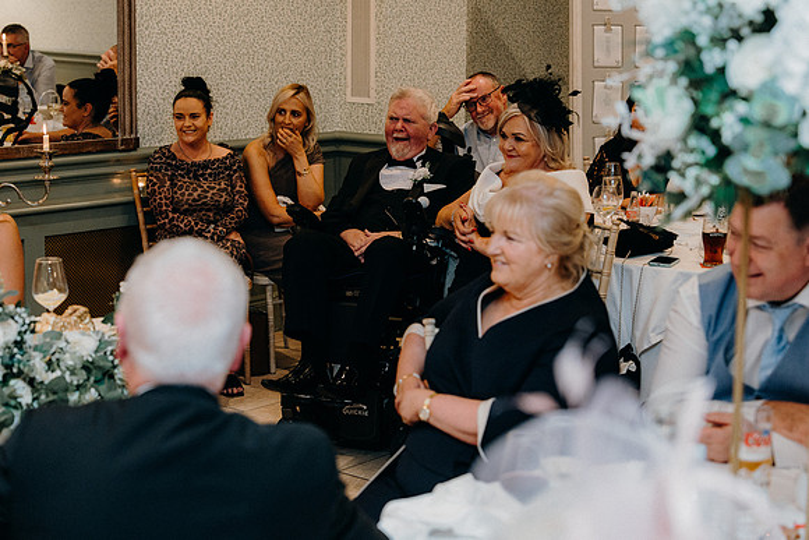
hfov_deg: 29.2
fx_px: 1551
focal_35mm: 69
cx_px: 404
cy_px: 270
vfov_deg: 19.7
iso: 2500
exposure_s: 1/160
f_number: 3.5
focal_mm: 69
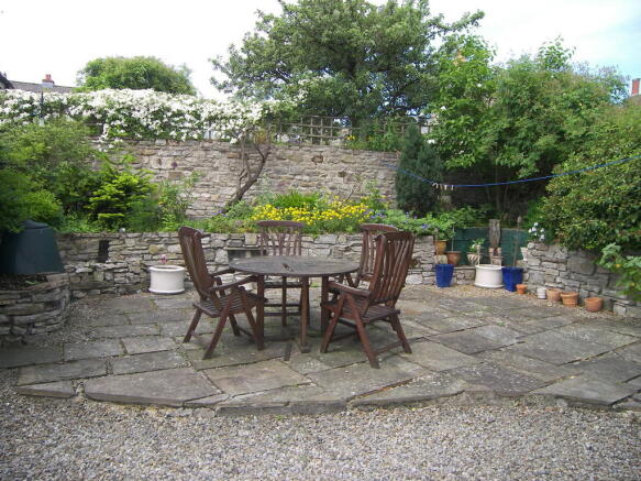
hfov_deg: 71.6
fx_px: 444
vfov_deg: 56.8
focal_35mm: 24
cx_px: 320
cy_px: 240
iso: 50
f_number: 2.8
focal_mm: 5
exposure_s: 1/250
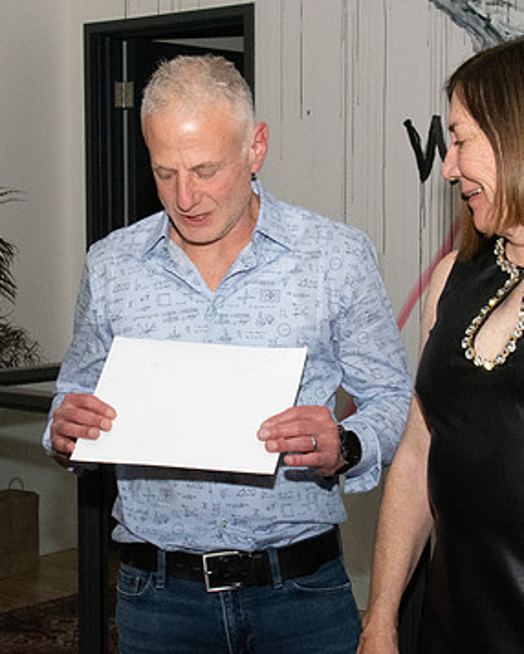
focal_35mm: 80
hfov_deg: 19.2
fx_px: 1550
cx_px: 216
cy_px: 318
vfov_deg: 23.8
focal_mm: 35
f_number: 14
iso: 5000
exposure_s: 1/200
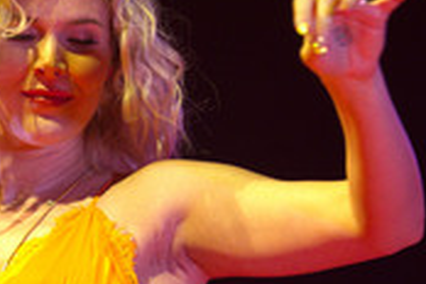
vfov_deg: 5.0
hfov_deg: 7.5
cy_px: 233
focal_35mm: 272
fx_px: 3218
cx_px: -55
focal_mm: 105
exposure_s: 1/160
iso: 1600
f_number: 2.8
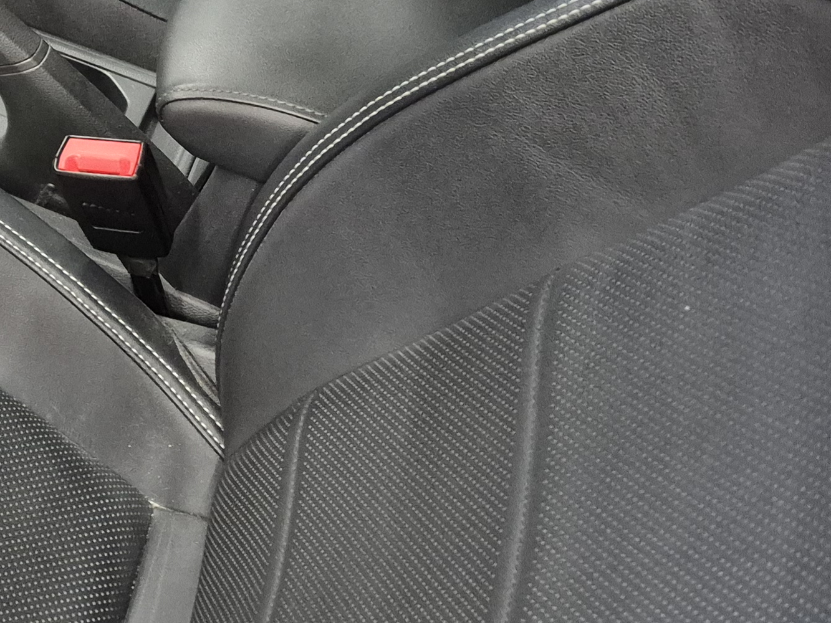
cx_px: -400
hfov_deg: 23.0
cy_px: -156
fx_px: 1657
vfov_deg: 19.8
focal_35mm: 69
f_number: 1.8
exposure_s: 1/60
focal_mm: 5.4
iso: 1250
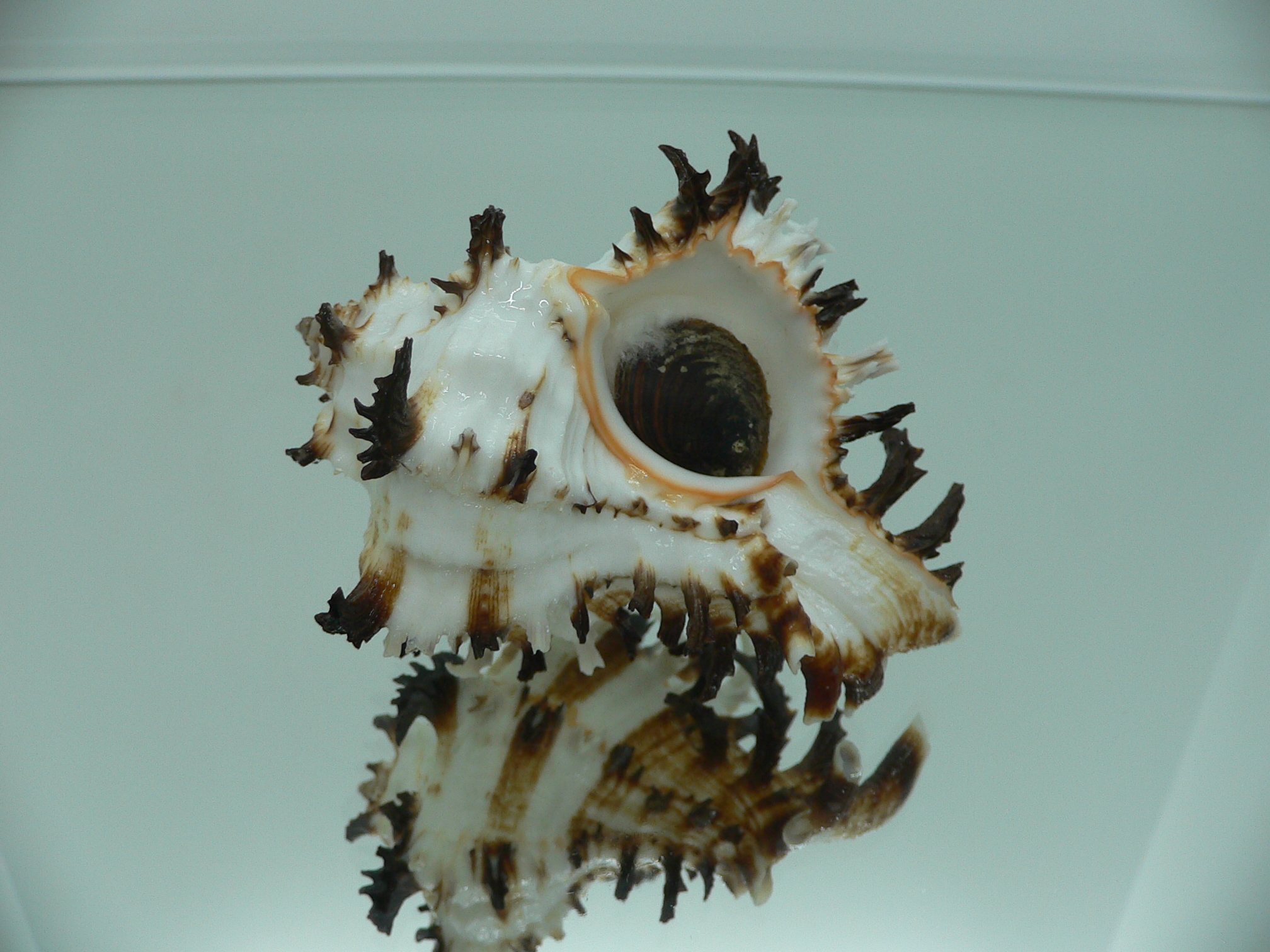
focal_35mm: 35
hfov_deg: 52.6
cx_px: 635
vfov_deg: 40.7
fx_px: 1284
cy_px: 476
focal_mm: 4.6
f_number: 2.8
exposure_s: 1/60
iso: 80
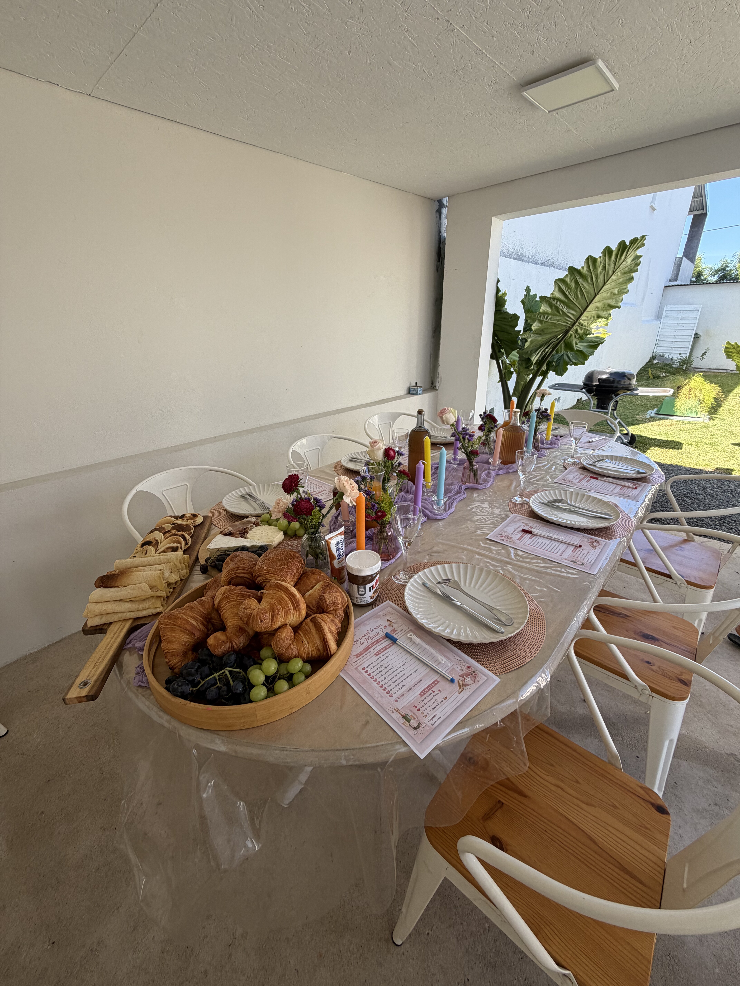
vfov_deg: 102.1
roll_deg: +1.5
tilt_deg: -21.7
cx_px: 370
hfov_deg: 85.7
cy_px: 493
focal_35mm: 14
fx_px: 399
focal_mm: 2.22
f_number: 2.2
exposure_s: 1/374
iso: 50
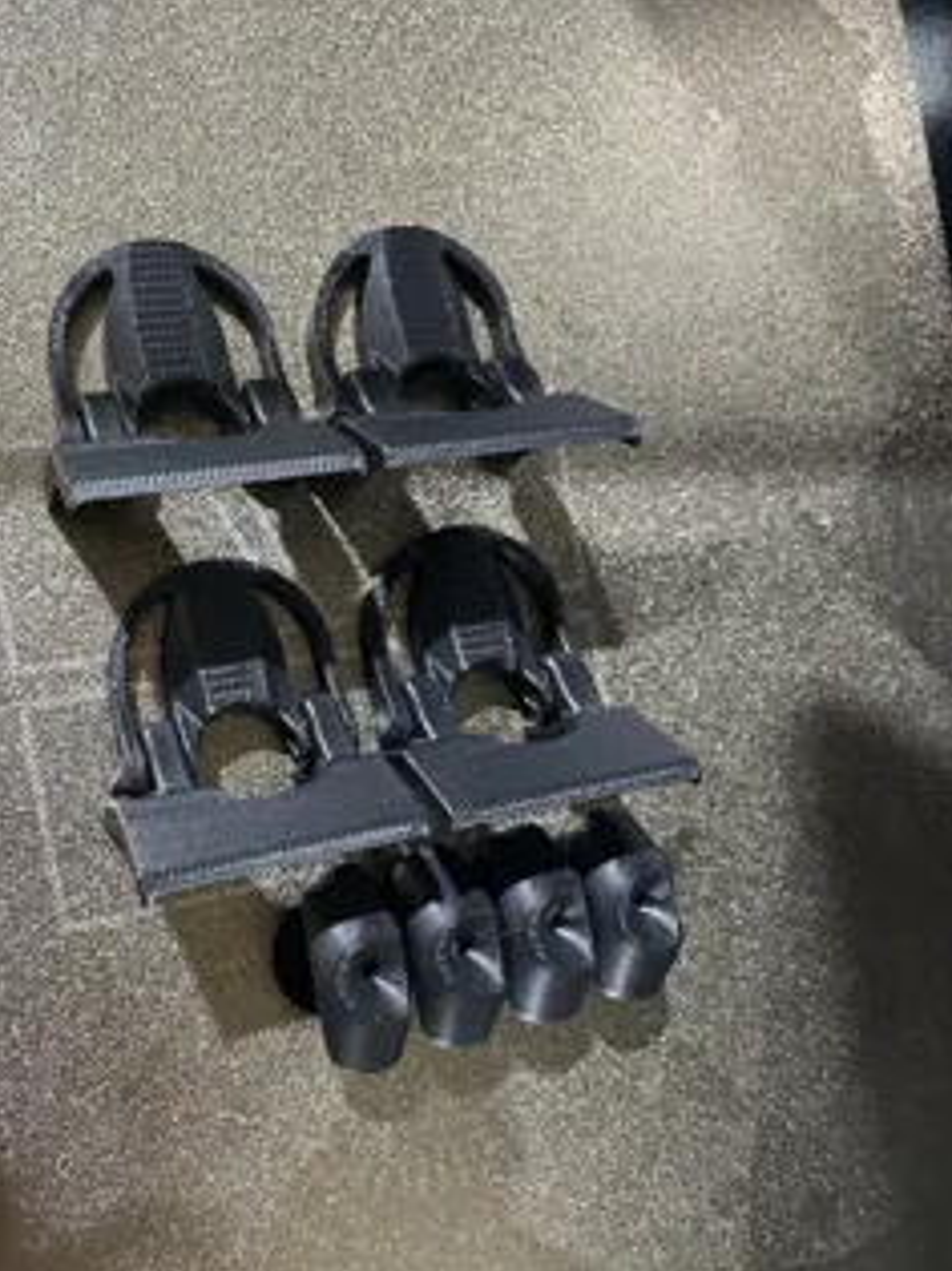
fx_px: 1211
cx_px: 399
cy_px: 702
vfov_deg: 55.3
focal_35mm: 33
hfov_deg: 42.8
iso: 400
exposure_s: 1/50
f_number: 1.6
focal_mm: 4.2
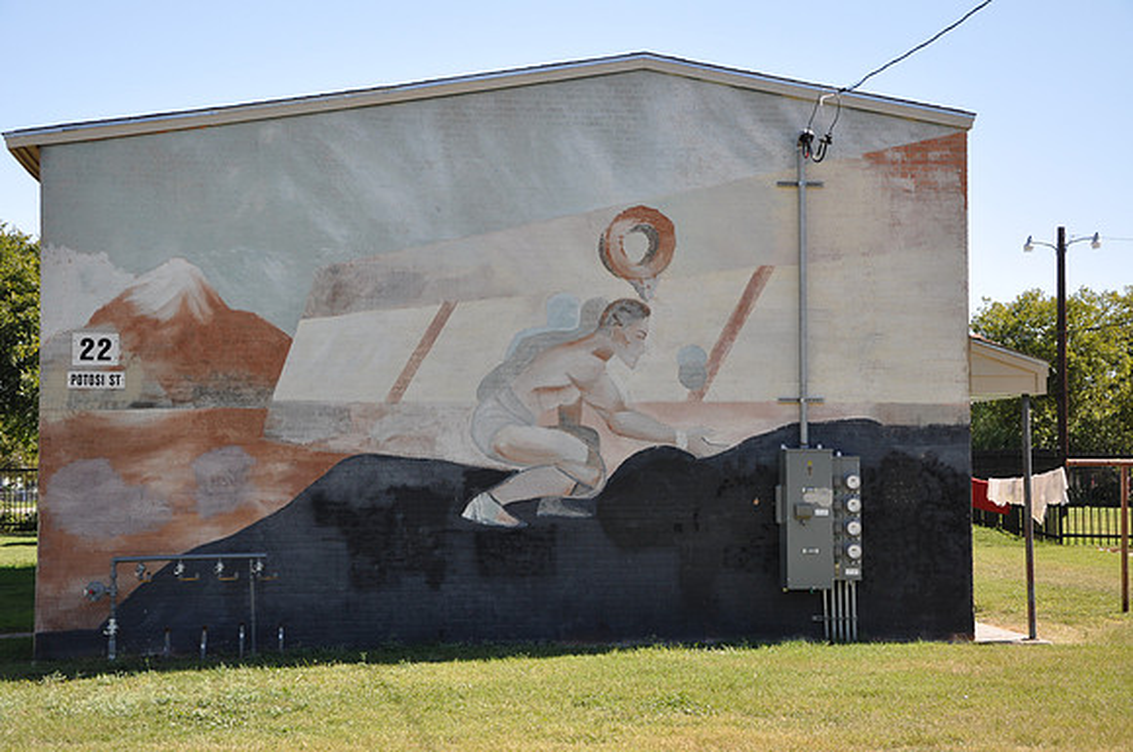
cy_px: 376
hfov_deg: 37.9
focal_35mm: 52
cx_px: 566
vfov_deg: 25.7
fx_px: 1650
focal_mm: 35
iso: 200
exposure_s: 1/160
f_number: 6.3
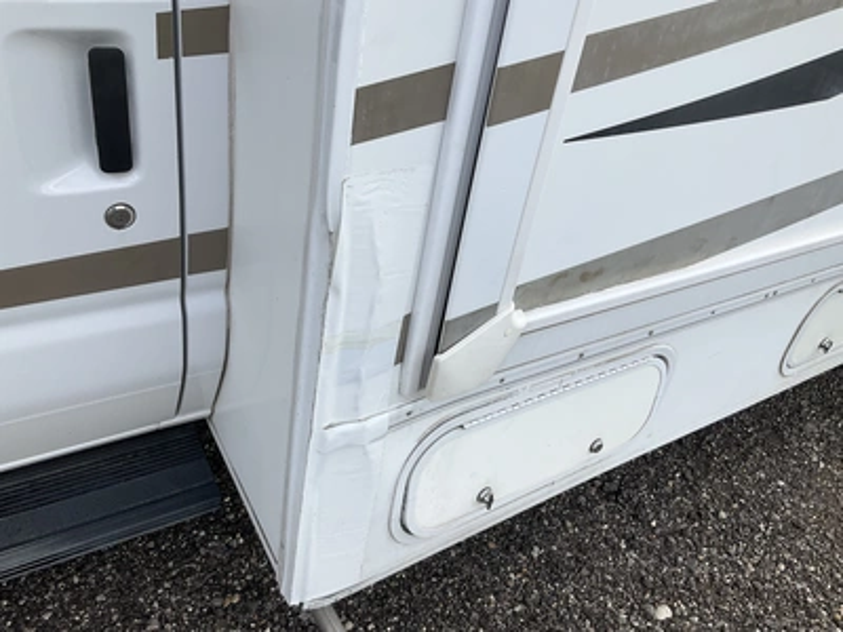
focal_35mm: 29
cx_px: 422
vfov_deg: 48.2
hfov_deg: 61.7
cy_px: 316
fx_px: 706
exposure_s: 1/1195
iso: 25
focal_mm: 3
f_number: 1.8
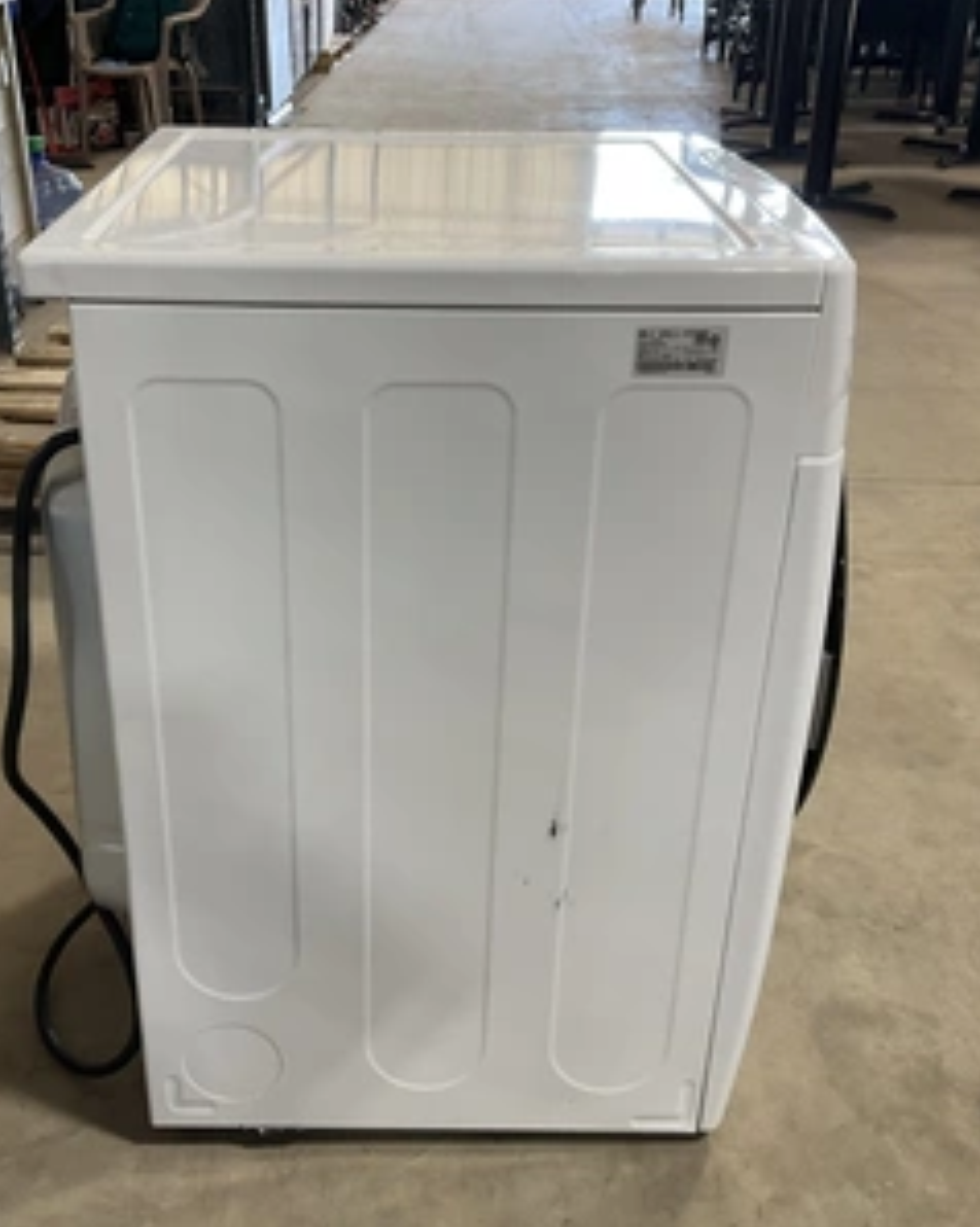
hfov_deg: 39.0
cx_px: 412
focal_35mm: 38
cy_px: 614
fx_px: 1379
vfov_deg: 48.0
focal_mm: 3
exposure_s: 1/60
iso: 64
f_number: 1.8
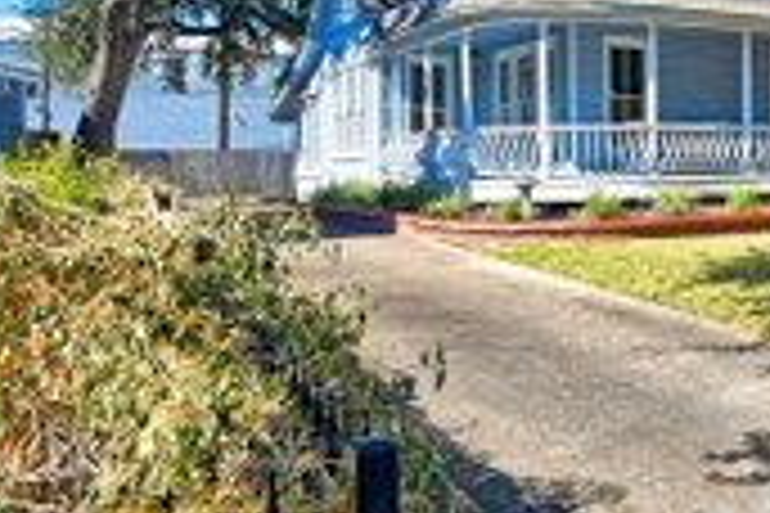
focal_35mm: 42
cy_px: 137
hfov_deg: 41.5
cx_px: 734
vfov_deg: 31.4
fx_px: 898
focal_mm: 14
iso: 400
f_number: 8
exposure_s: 1/320
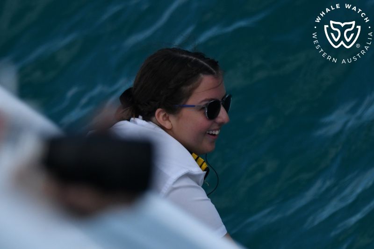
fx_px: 2908
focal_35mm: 280
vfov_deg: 4.9
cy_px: 124
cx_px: 187
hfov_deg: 7.4
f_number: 5.6
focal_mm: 280
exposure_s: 1/8000
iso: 1600
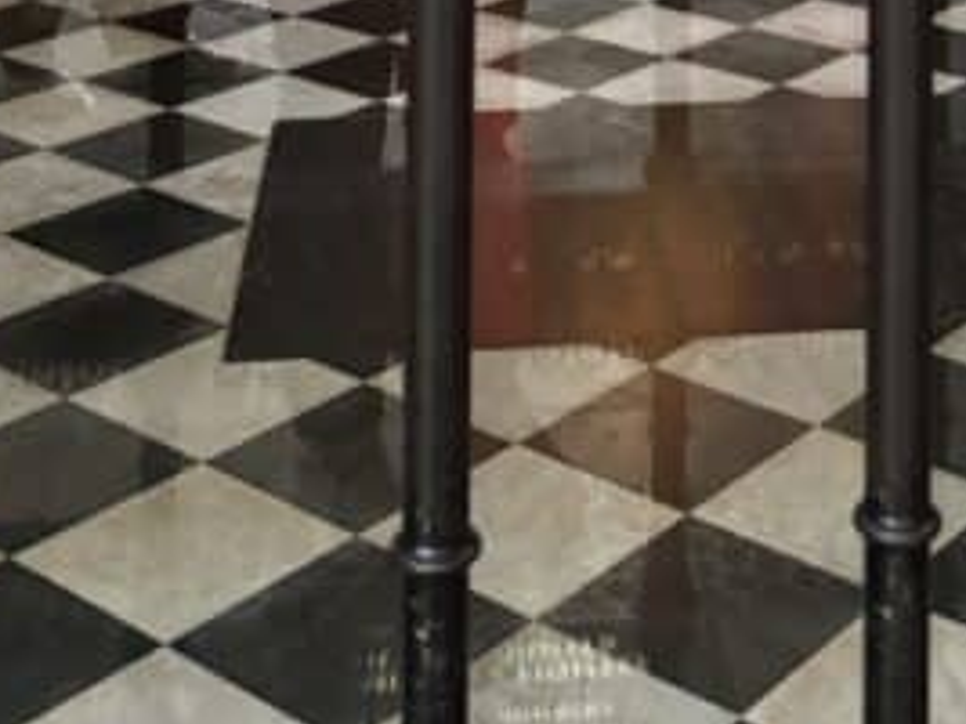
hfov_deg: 26.8
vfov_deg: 16.8
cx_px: 691
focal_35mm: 72
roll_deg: +0.1
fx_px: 2008
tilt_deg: +1.8
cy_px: -597
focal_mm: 6.86
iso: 800
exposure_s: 1/33
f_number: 1.78
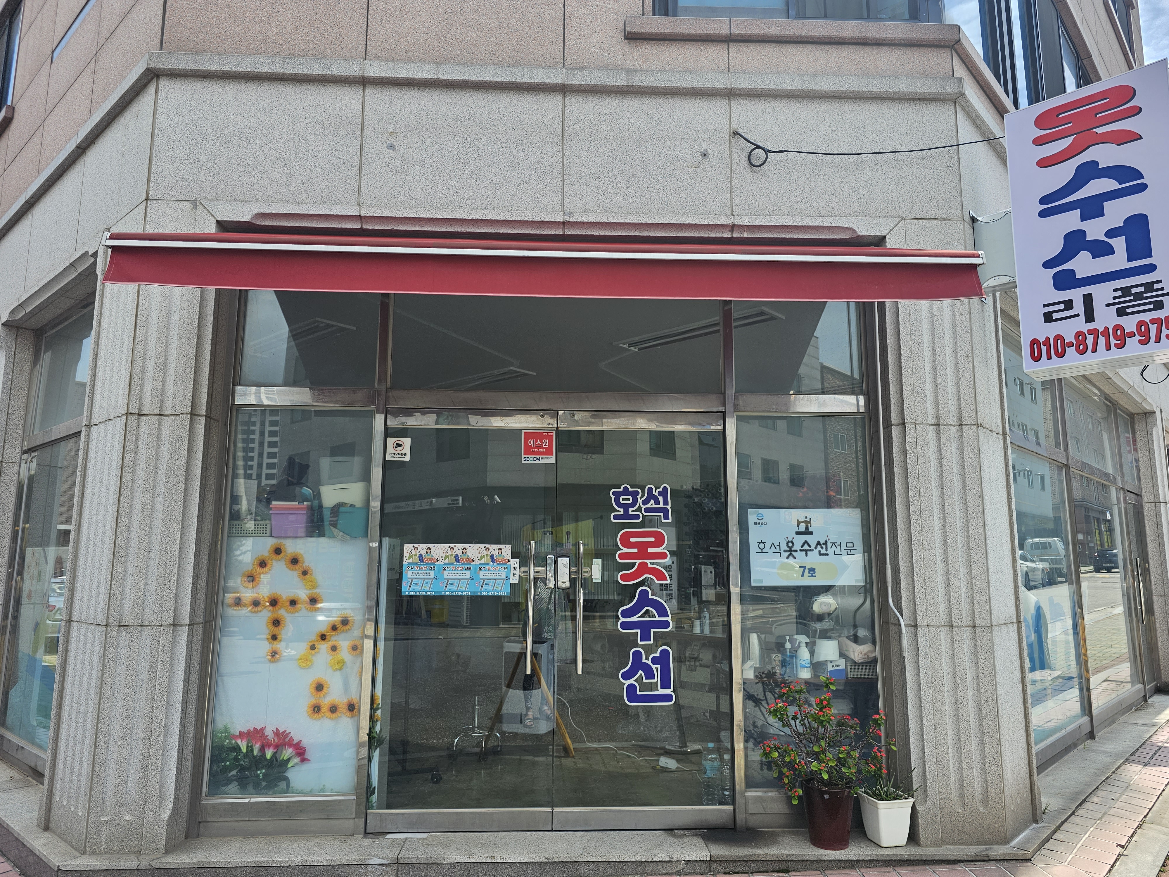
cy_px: 438
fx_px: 777
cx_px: 584
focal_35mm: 23
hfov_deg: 73.9
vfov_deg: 58.9
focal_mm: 6.3
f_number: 1.7
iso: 10
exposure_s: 1/449
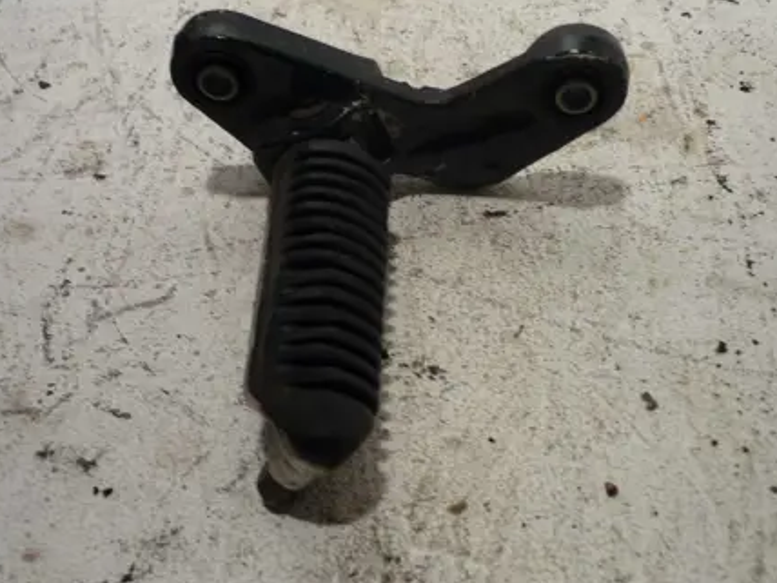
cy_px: 289
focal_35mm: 37
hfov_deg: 50.1
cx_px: 403
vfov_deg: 38.7
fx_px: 831
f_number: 2.8
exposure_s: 1/30
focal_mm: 5.5
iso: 80
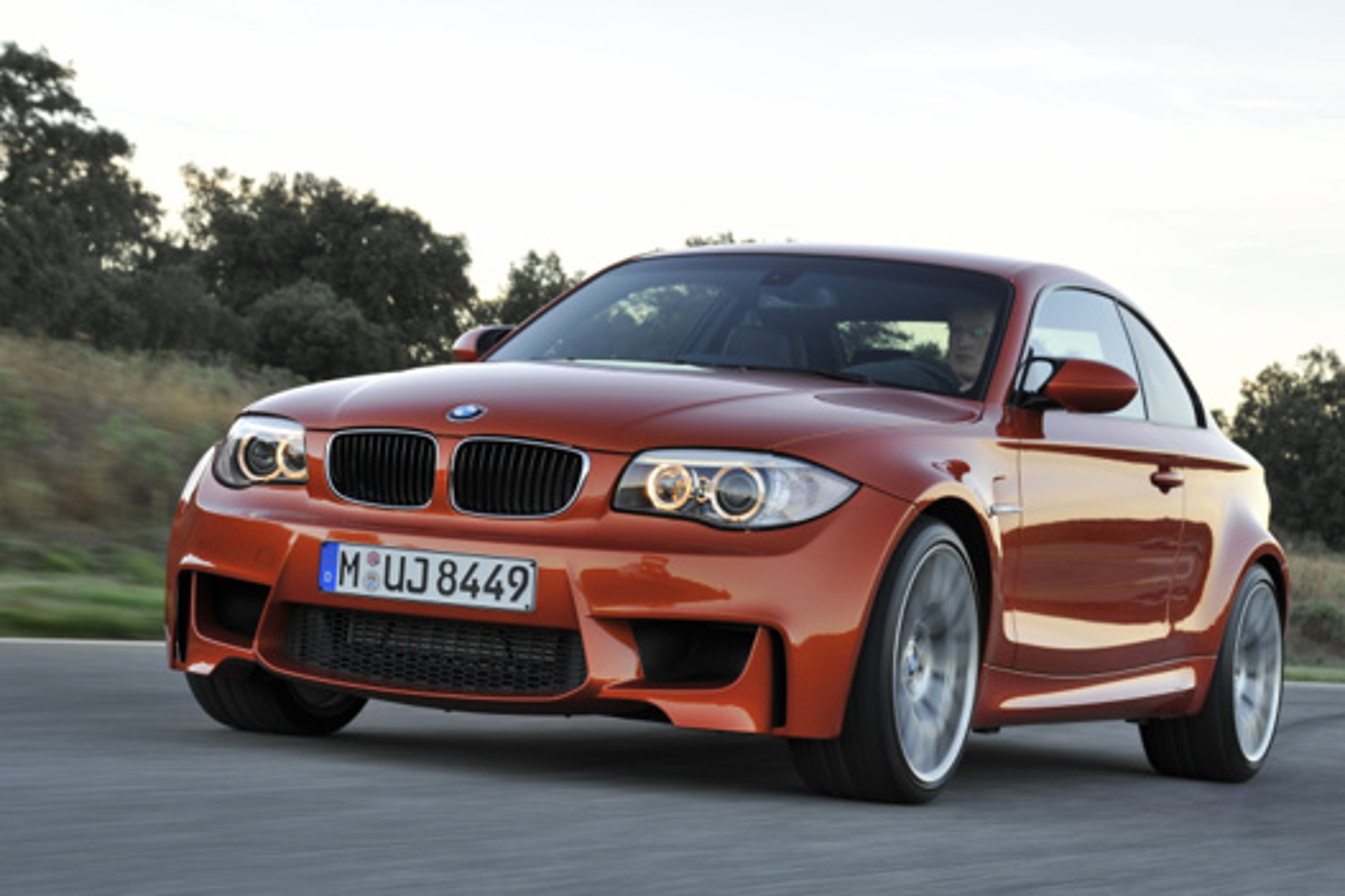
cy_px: 490
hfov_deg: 23.9
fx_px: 3175
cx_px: 687
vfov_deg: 16.1
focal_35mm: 85
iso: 200
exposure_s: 1/25
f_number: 9
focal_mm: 70
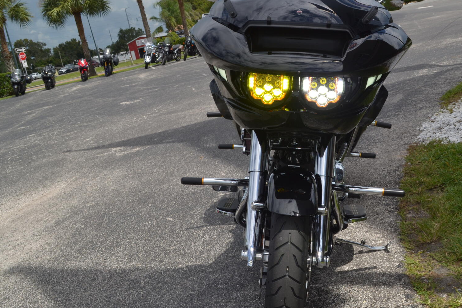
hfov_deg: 44.1
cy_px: 159
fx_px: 565
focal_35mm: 44
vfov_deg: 30.5
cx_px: 291
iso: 100
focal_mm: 22
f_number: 11
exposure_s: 1/200
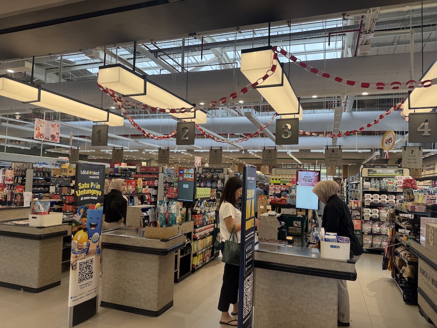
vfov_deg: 56.8
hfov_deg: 71.6
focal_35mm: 24
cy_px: 164
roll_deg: -1.7
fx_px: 303
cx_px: 218
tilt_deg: +3.1
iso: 64
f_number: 1.78
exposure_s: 1/100
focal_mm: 6.76
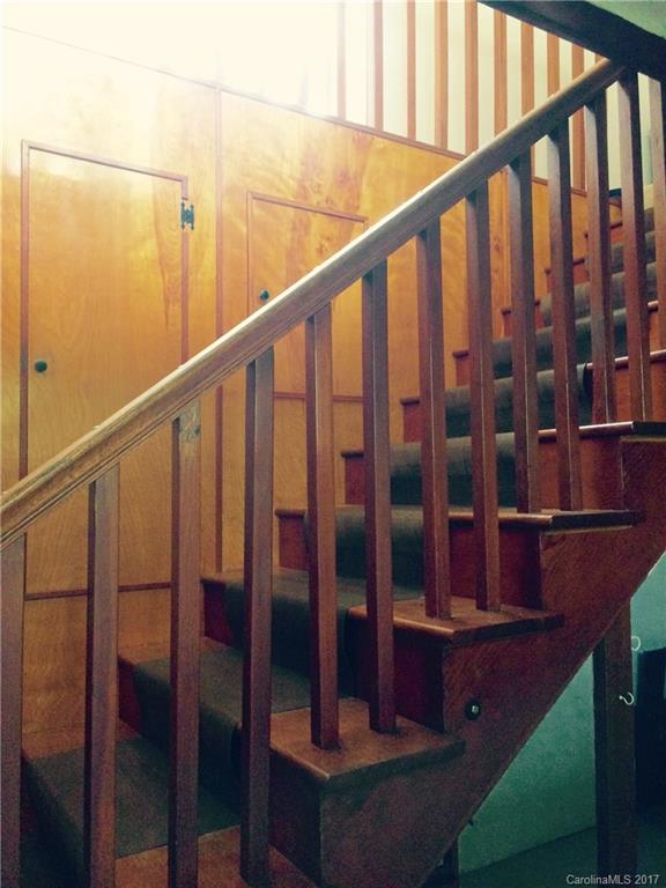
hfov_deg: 48.2
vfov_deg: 61.7
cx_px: 333
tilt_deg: +2.1
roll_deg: +1.6
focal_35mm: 29
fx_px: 744
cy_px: 444
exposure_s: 1/30
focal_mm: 4.15
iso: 200
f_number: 2.2
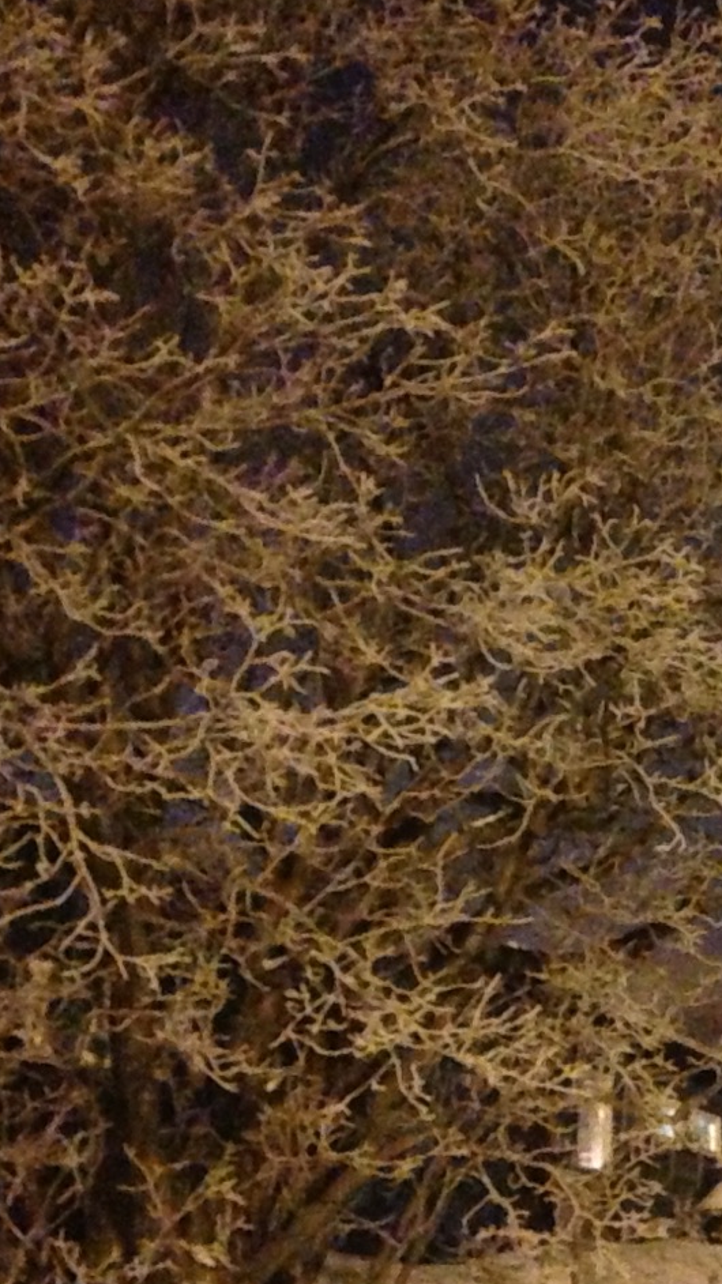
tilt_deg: +17.2
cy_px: 726
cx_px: 741
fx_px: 2077
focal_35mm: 61
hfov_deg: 19.1
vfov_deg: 34.3
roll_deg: +0.7
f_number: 2.4
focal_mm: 4.12
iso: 1600
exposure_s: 1/17
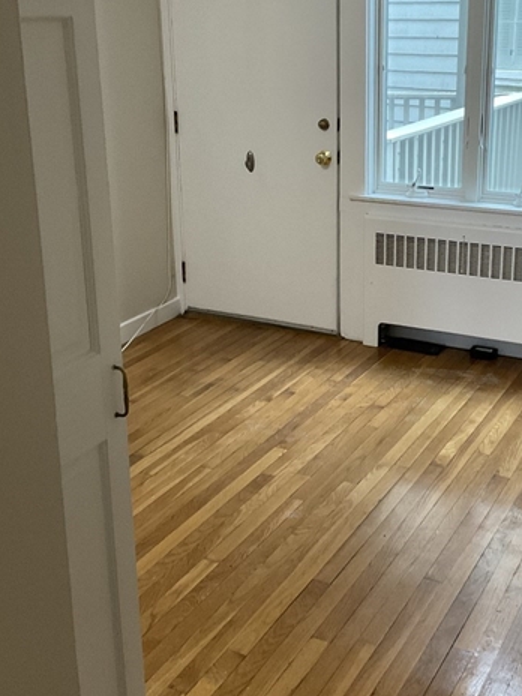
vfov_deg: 39.5
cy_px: 288
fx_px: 965
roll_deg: +0.3
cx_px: 332
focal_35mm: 48
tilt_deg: -17.0
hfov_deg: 30.1
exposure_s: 1/60
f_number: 1.8
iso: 200
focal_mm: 3
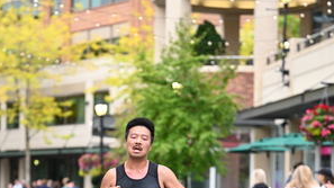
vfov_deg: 7.4
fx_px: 1443
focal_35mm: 163
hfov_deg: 13.2
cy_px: 226
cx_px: 164
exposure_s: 1/1250
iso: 1250
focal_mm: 84
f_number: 2.8
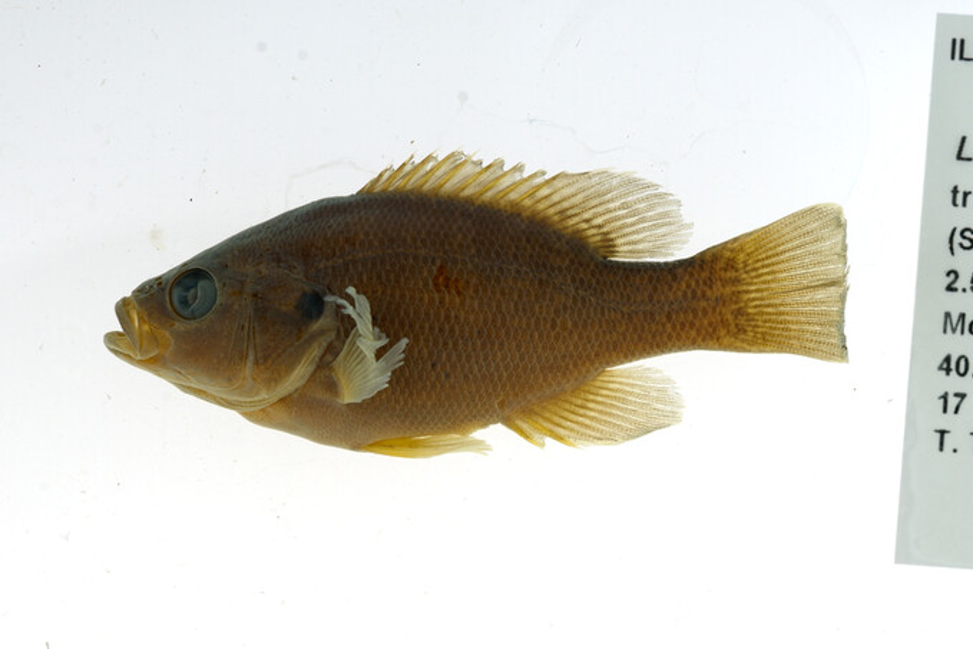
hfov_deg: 19.1
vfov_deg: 12.9
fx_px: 2865
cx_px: 768
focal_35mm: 106
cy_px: 505
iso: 100
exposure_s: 1/200
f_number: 10
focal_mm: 60
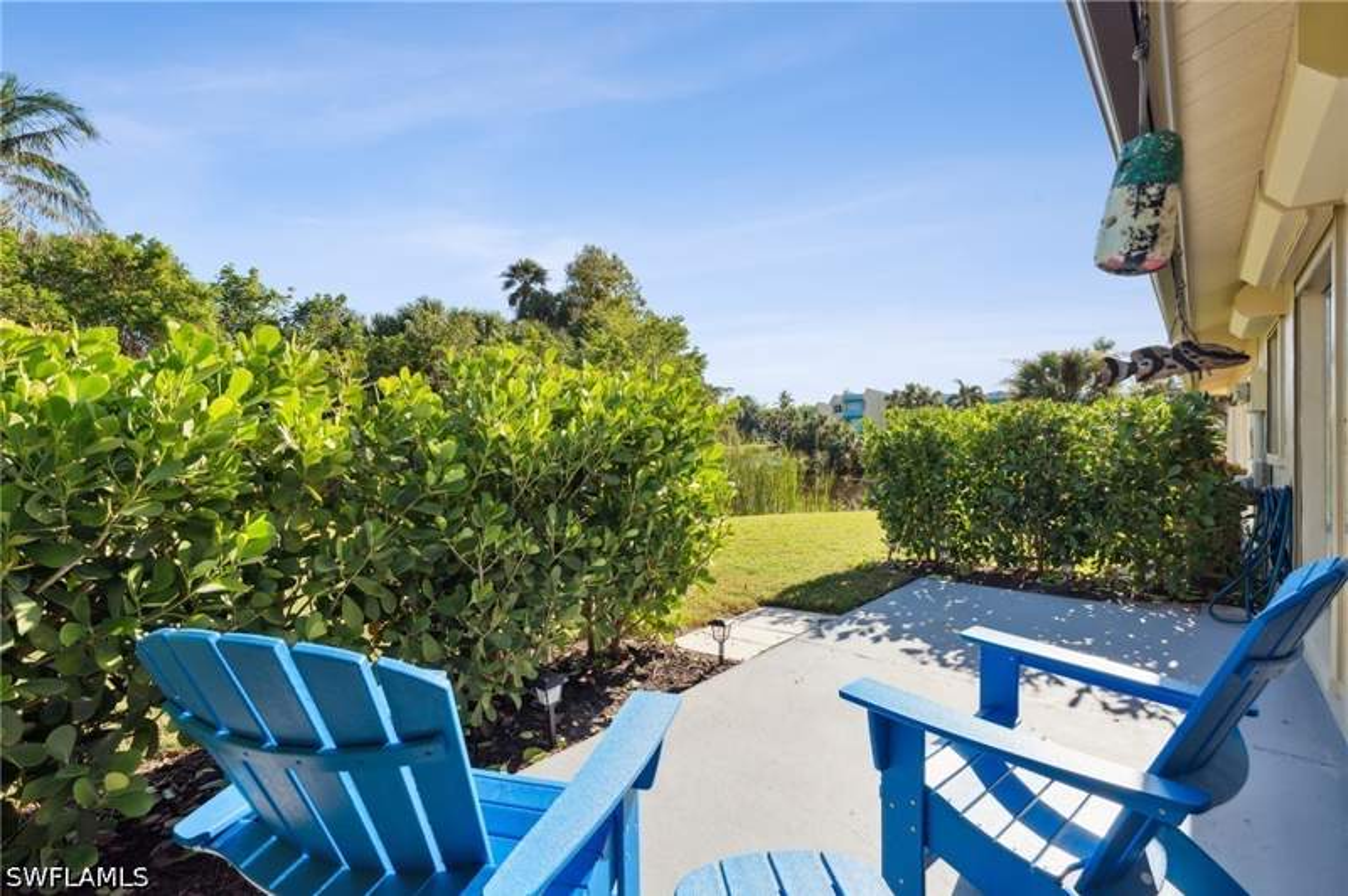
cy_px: 448
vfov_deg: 73.6
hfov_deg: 96.8
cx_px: 674
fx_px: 599
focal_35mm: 16
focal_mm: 16
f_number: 8
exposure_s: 1/500
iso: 200
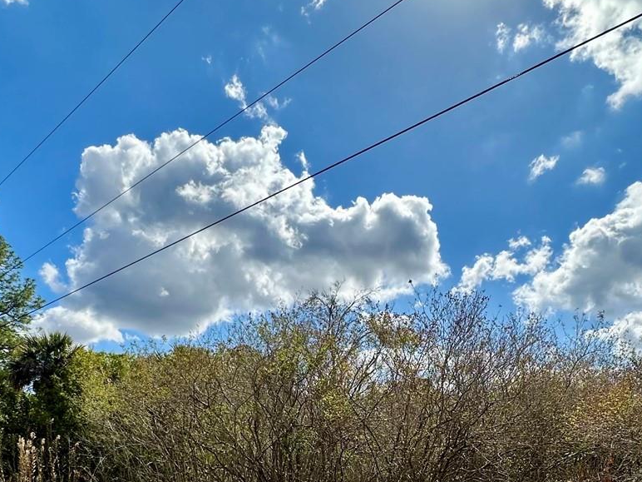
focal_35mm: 29
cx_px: 308
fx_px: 538
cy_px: 461
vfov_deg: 42.8
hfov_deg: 61.6
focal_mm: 2.22
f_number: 2.2
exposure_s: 1/1916
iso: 40
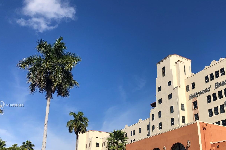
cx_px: 142
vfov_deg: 34.6
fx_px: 239
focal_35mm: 38
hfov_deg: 50.2
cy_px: 105
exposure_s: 1/2558
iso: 20
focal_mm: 4
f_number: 1.8
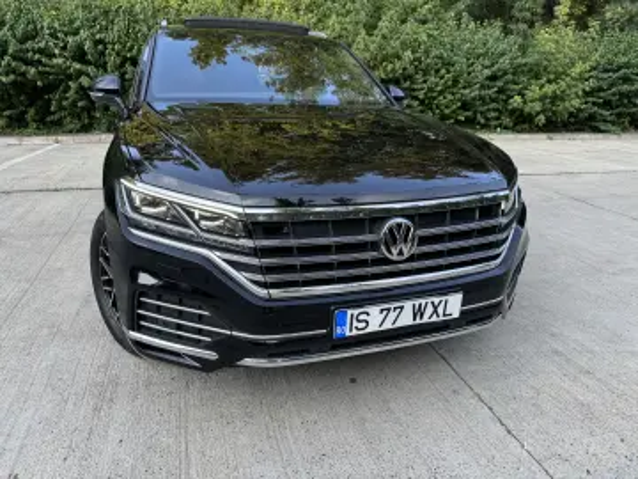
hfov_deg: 71.6
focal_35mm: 24
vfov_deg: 56.8
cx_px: 319
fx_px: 442
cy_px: 240
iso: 80
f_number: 1.78
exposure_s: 1/387
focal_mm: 6.76
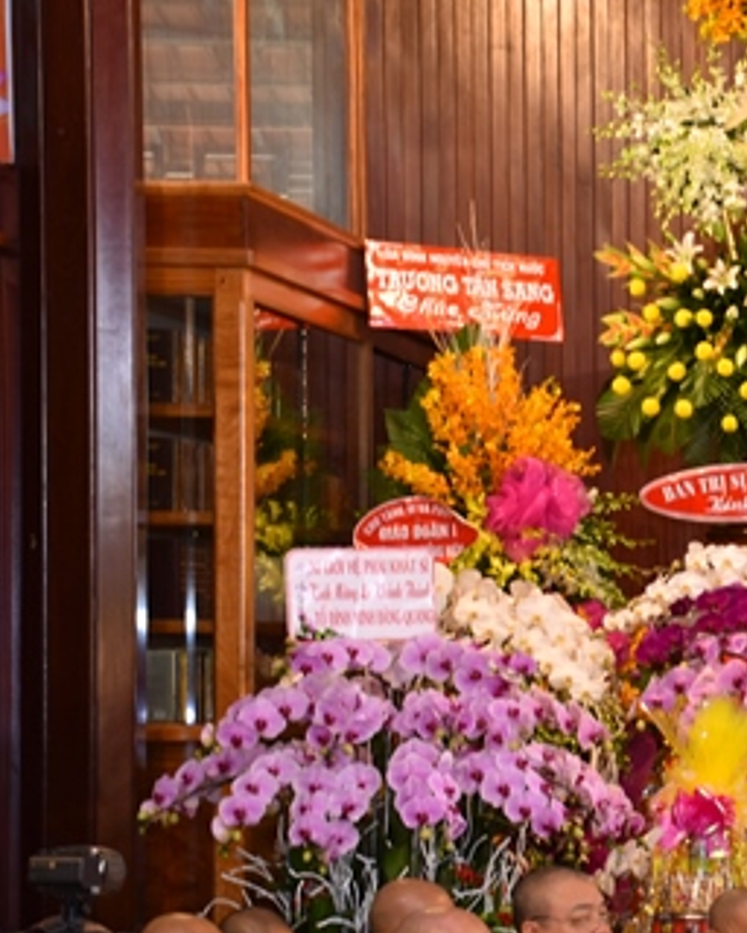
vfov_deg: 13.0
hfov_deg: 10.2
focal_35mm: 148
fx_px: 4090
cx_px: 1056
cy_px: 622
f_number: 4.5
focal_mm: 42
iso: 160
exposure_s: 1/15
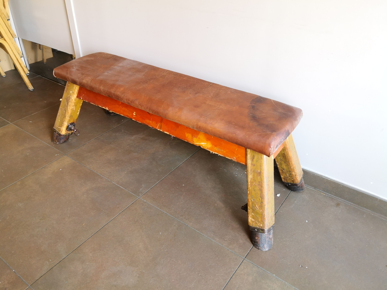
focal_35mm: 27
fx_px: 302
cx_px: 194
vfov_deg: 51.4
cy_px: 145
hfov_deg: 65.3
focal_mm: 3.95
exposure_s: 1/50
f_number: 1.6
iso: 160
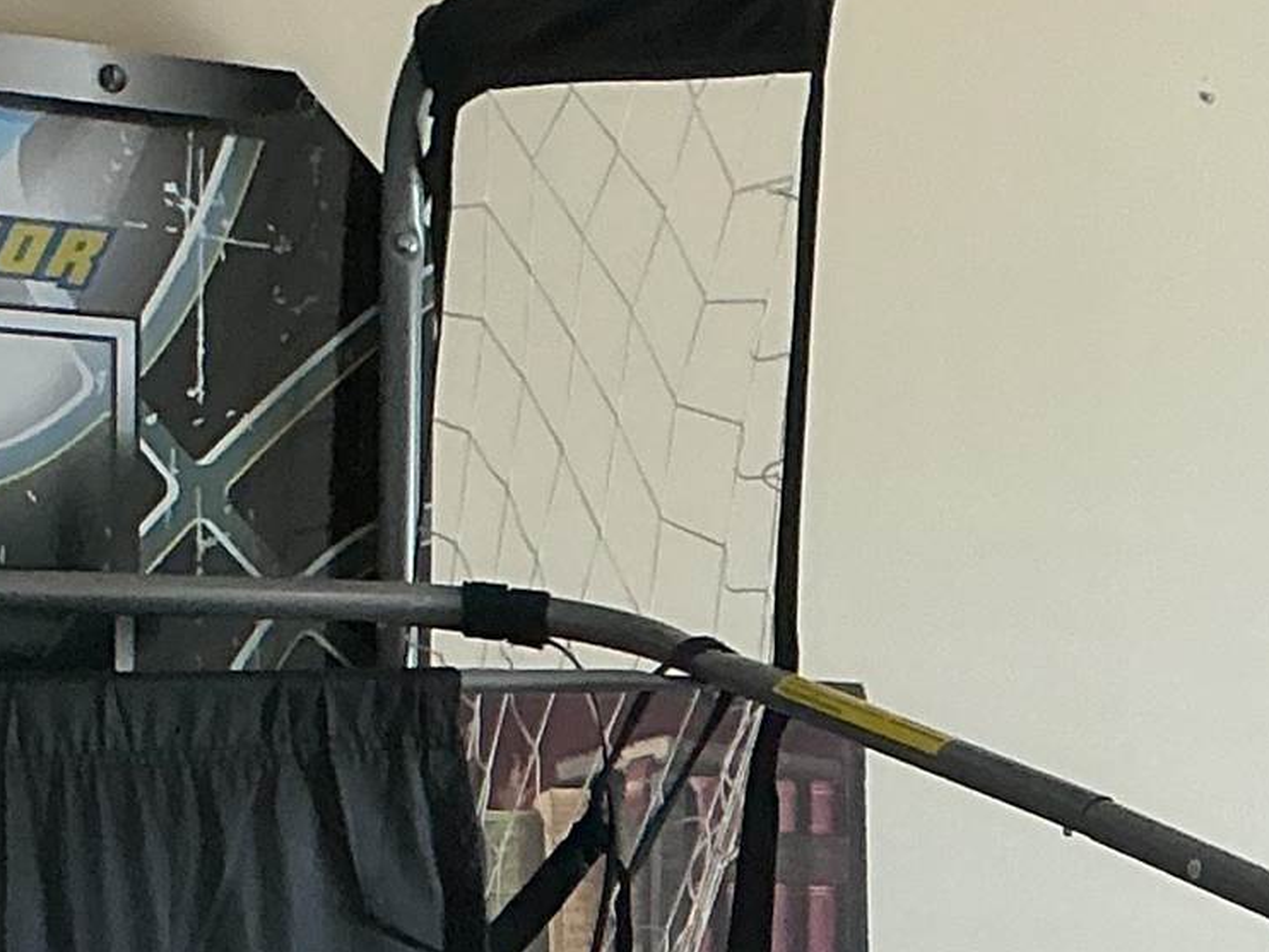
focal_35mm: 120
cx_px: 2360
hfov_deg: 14.3
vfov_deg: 12.2
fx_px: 4401
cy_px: 1024
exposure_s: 1/120
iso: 50
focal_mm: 3
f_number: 1.8
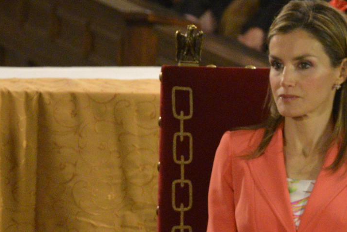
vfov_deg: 1.6
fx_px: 8410
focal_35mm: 872
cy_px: -72
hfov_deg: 2.4
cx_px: -437
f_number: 5.6
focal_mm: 170
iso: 2500
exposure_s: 1/100
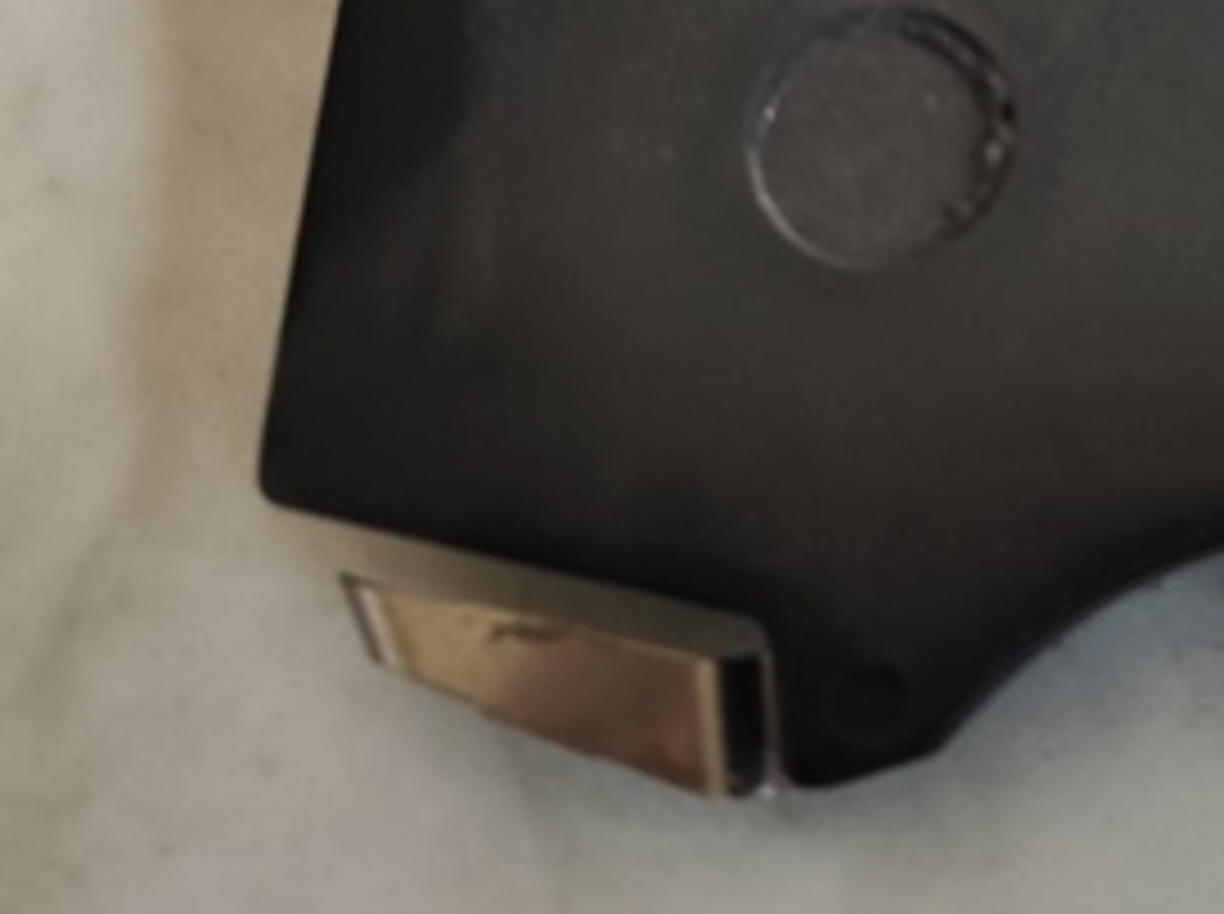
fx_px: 1412
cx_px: 1346
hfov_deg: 38.7
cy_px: -131
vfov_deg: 31.2
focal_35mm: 40
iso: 811
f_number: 1.79
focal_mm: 4.74
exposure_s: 1/50
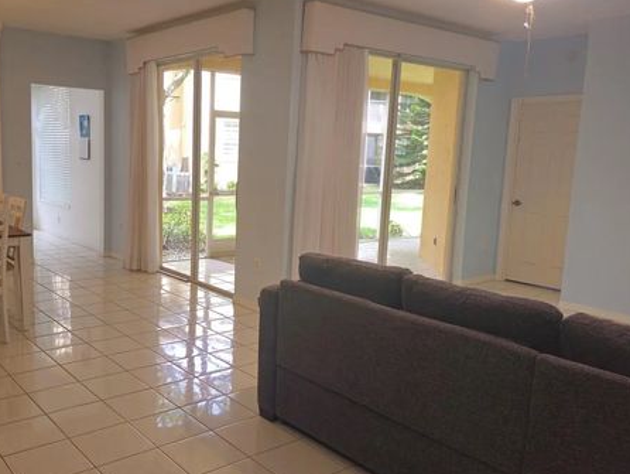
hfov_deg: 54.6
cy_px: 235
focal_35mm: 33
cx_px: 230
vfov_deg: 43.0
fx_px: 601
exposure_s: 1/60
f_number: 1.7
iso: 50
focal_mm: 6.3
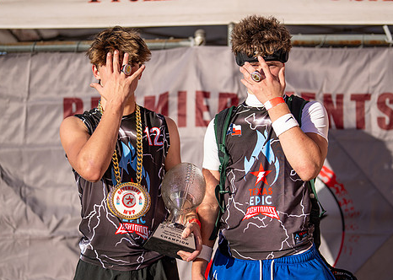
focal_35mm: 76
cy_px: 146
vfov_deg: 18.8
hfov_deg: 26.1
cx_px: 207
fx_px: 848
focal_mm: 50
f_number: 1.2
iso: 100
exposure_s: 1/12800
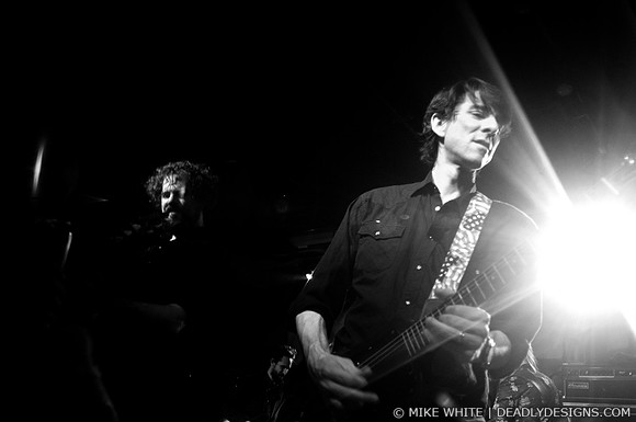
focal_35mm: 30
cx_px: 318
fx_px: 529
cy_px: 211
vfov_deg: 43.5
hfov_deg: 62.0
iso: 1600
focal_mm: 20
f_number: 2.8
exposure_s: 1/50
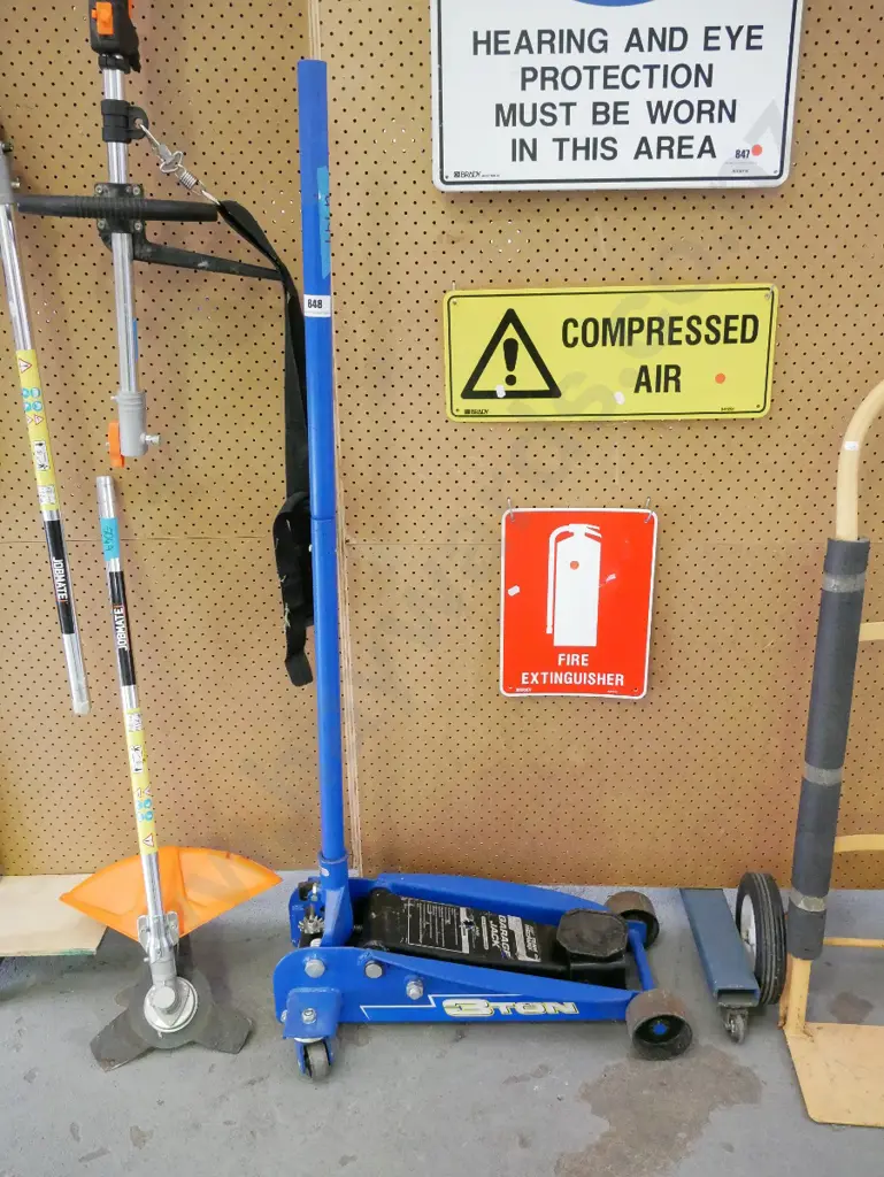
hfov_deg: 46.8
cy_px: 588
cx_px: 442
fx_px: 1021
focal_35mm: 30
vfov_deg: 59.9
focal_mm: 15
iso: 6400
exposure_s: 1/50
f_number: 5.6
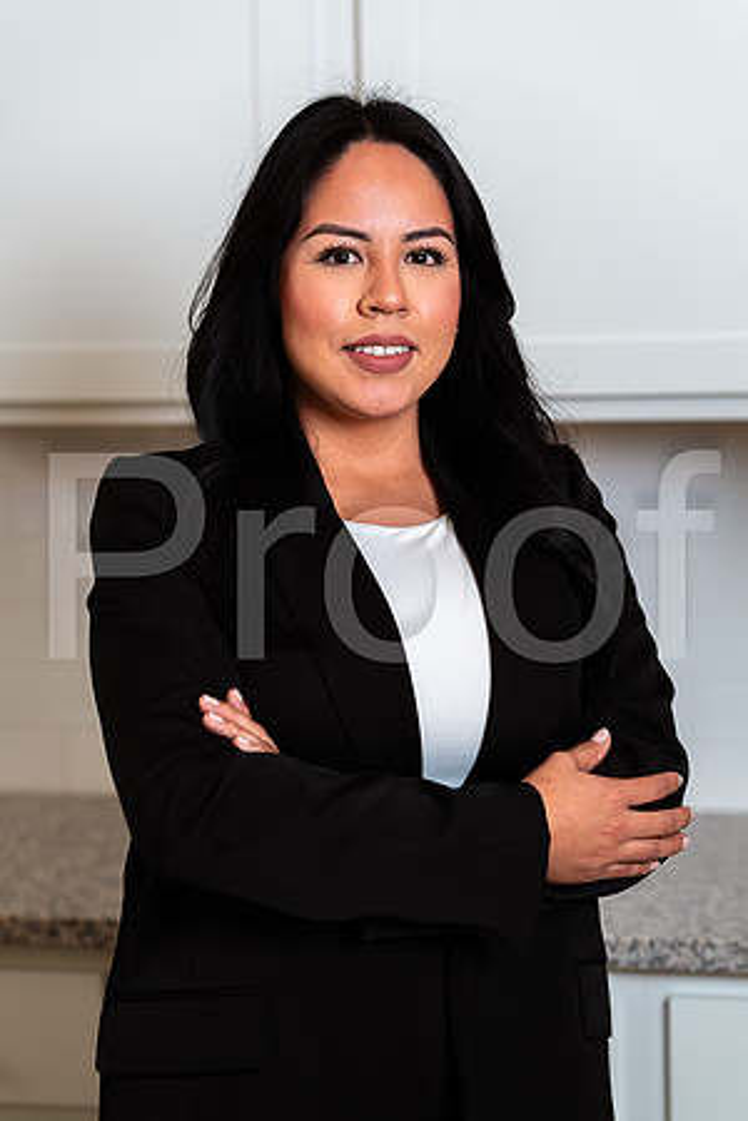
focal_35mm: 85
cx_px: 374
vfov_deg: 23.9
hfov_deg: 16.1
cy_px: 560
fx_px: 2649
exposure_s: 1/160
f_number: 2.8
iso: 50
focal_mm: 85
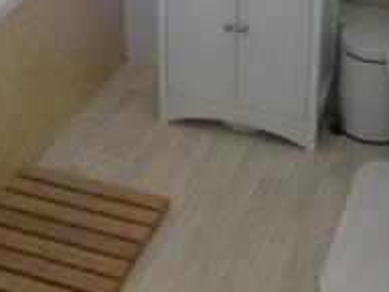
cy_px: -141
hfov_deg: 25.7
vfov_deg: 17.5
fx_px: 854
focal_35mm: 76
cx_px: 191
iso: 400
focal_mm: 4.5
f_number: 3.1
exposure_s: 1/40
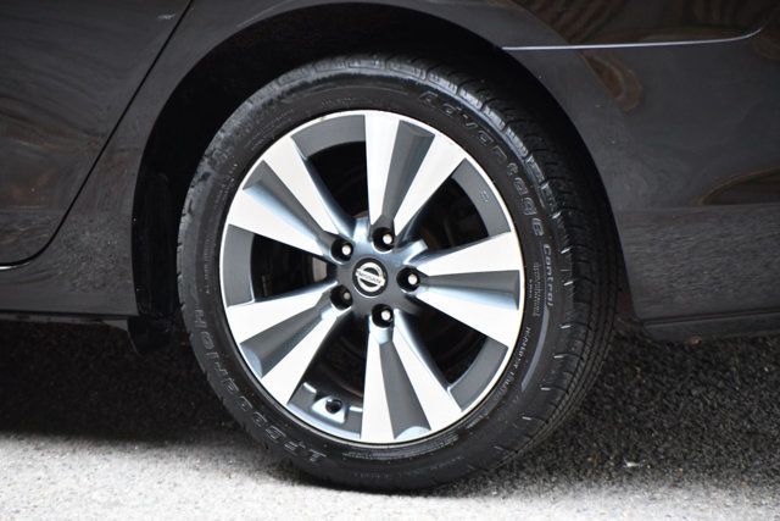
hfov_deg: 10.2
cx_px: 390
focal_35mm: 202
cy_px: 260
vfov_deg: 6.8
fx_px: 4377
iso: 1400
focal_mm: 135
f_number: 4.8
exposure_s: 1/125
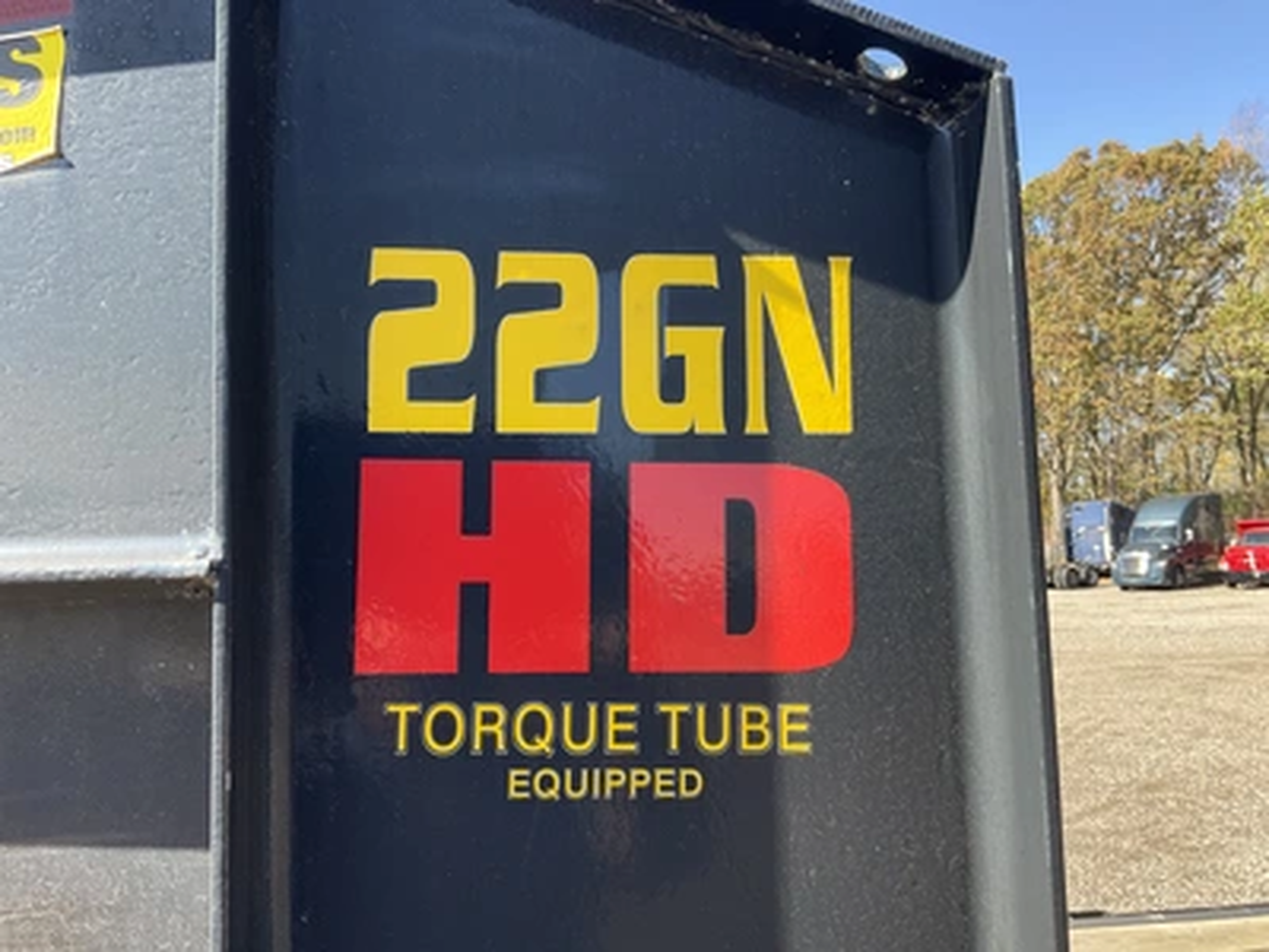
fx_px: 1063
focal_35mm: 29
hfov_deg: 61.7
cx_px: 634
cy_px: 476
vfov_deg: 48.2
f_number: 1.8
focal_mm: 3
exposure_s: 1/251
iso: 25
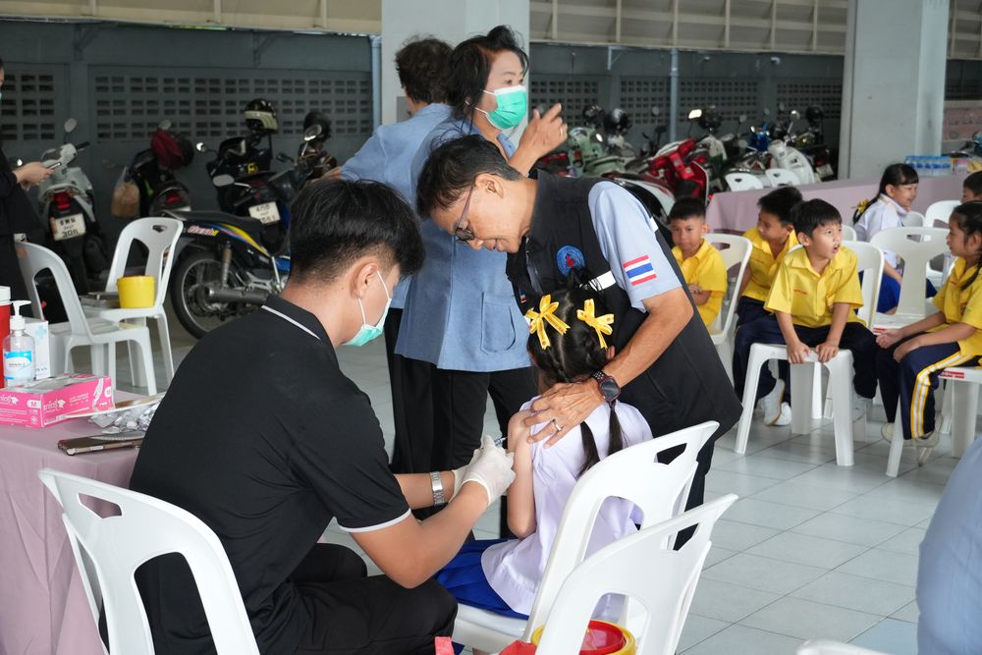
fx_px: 1514
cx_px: 491
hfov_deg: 35.9
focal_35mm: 56
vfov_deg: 24.4
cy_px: 328
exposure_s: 1/125
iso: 1600
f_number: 5
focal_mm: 37
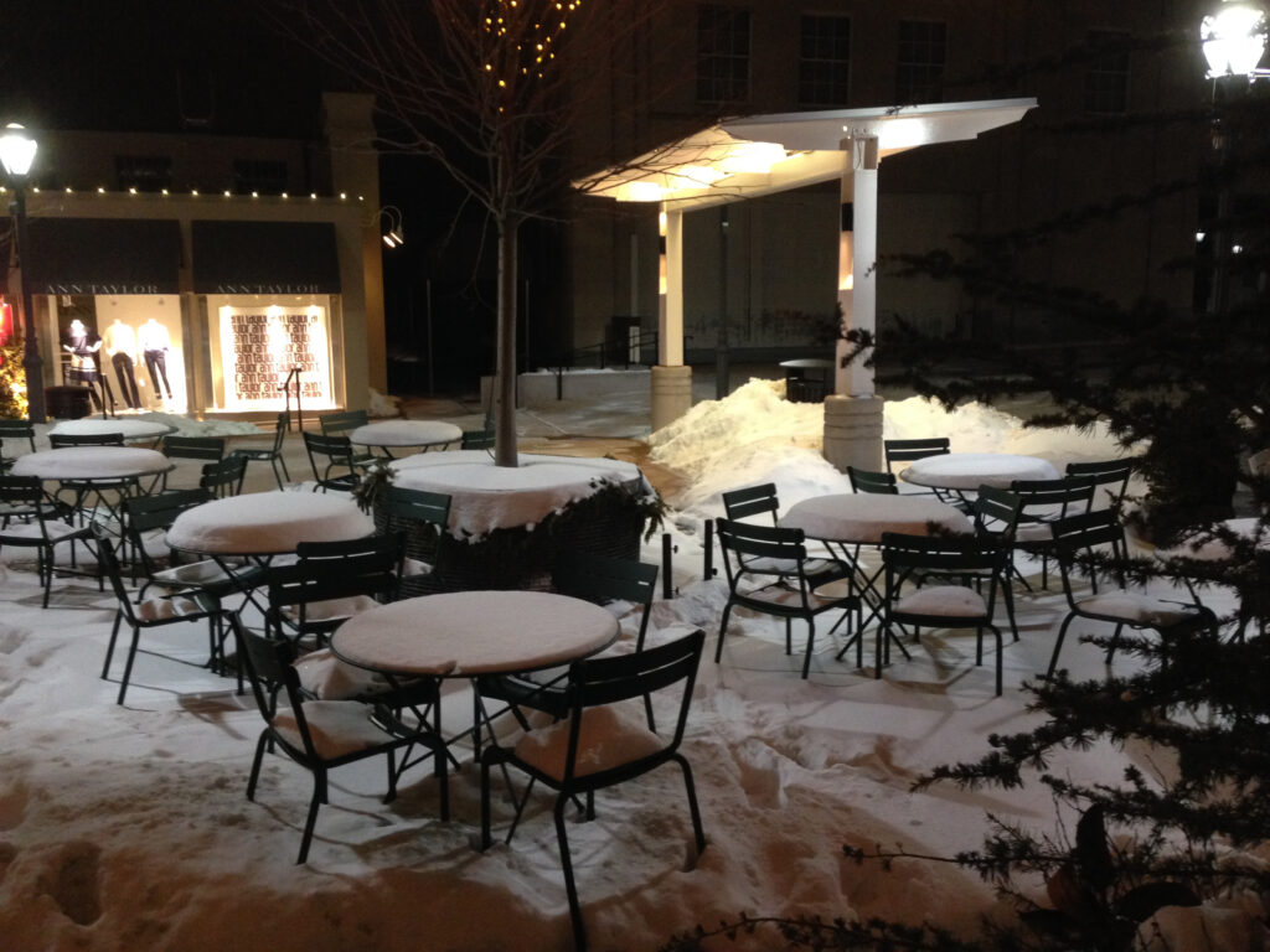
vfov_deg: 42.9
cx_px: 635
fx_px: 1211
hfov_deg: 55.4
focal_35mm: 33
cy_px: 476
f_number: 2.4
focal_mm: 4.12
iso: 250
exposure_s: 1/20
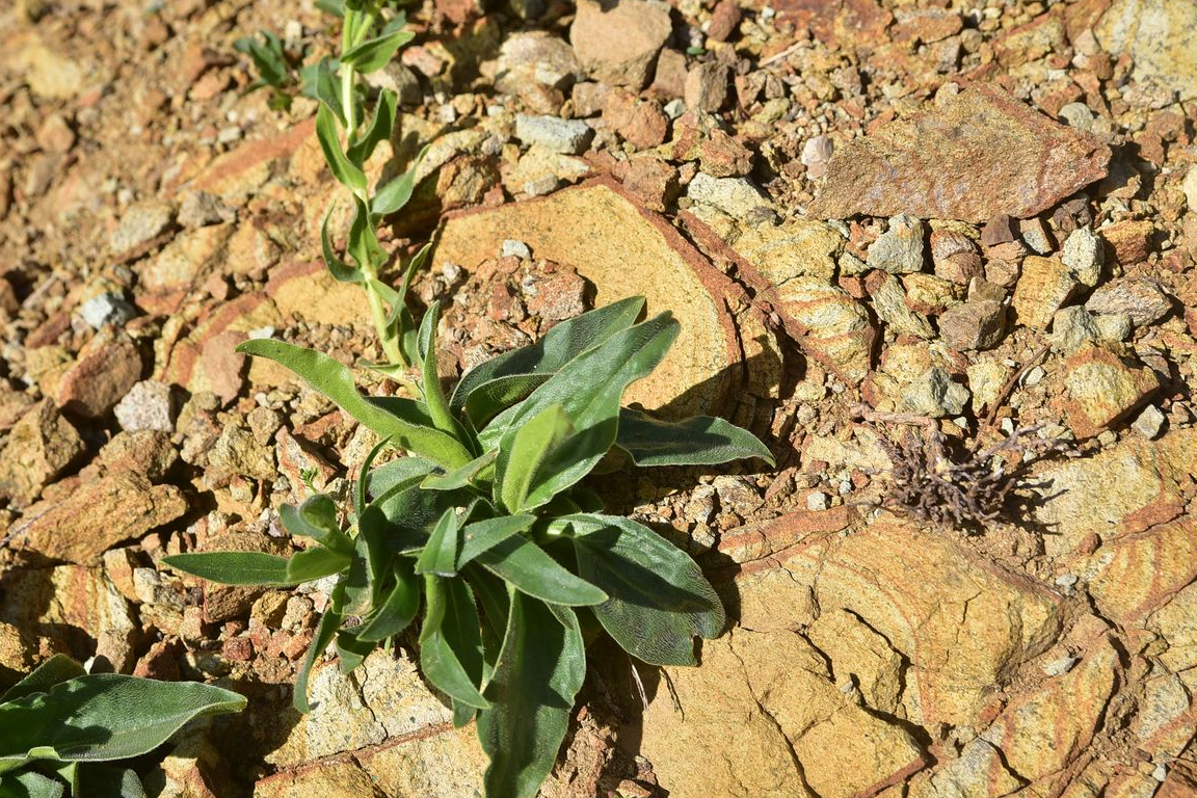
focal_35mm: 79
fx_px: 2627
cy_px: 391
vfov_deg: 17.3
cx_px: 539
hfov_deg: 25.7
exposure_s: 1/500
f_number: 8
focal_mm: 70
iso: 200
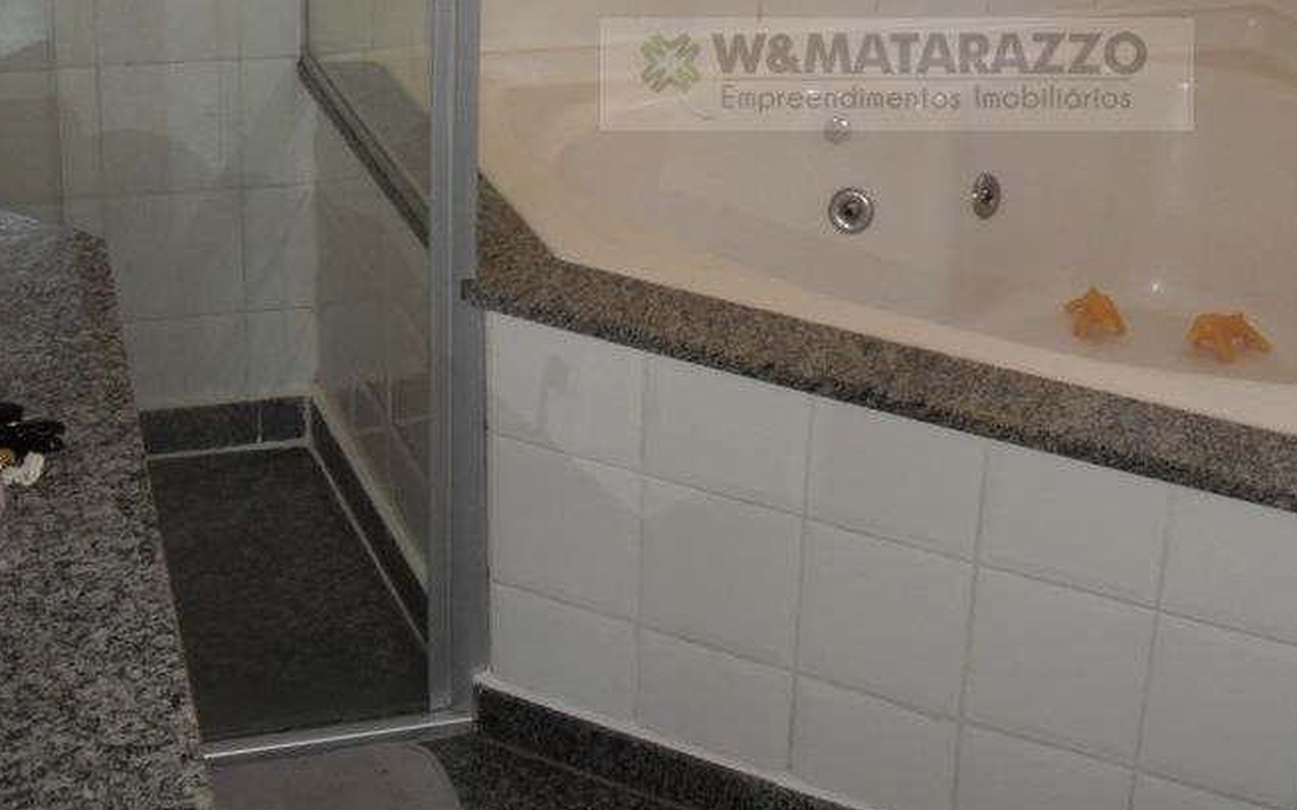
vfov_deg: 21.8
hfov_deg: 34.7
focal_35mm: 58
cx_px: 897
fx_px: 2050
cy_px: 75
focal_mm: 6.3
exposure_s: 1/45
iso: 200
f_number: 3.2
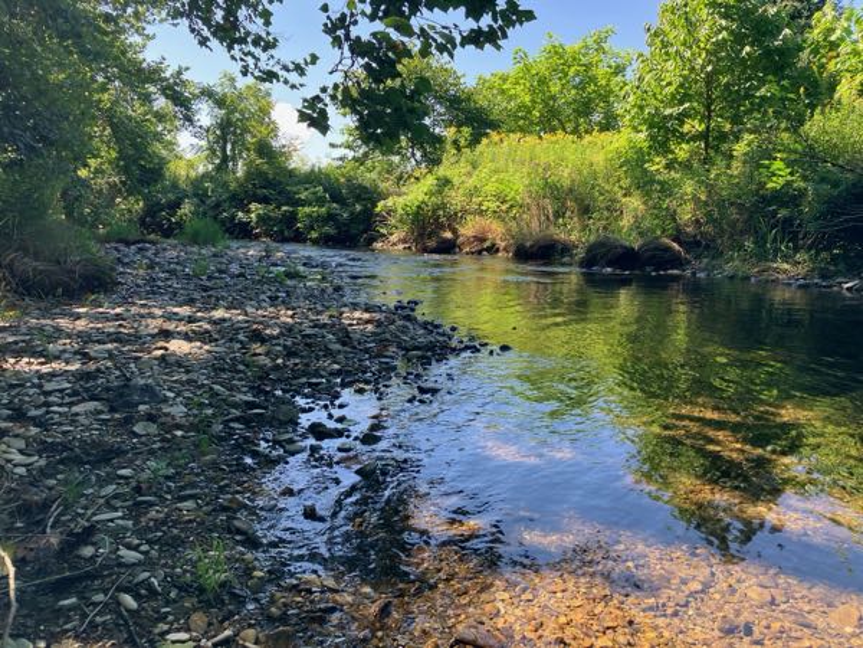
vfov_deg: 49.7
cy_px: 324
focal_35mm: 28
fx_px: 698
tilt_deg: -8.0
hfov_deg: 63.4
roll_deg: +0.8
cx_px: 432
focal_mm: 3.99
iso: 32
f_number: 1.8
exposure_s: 1/291
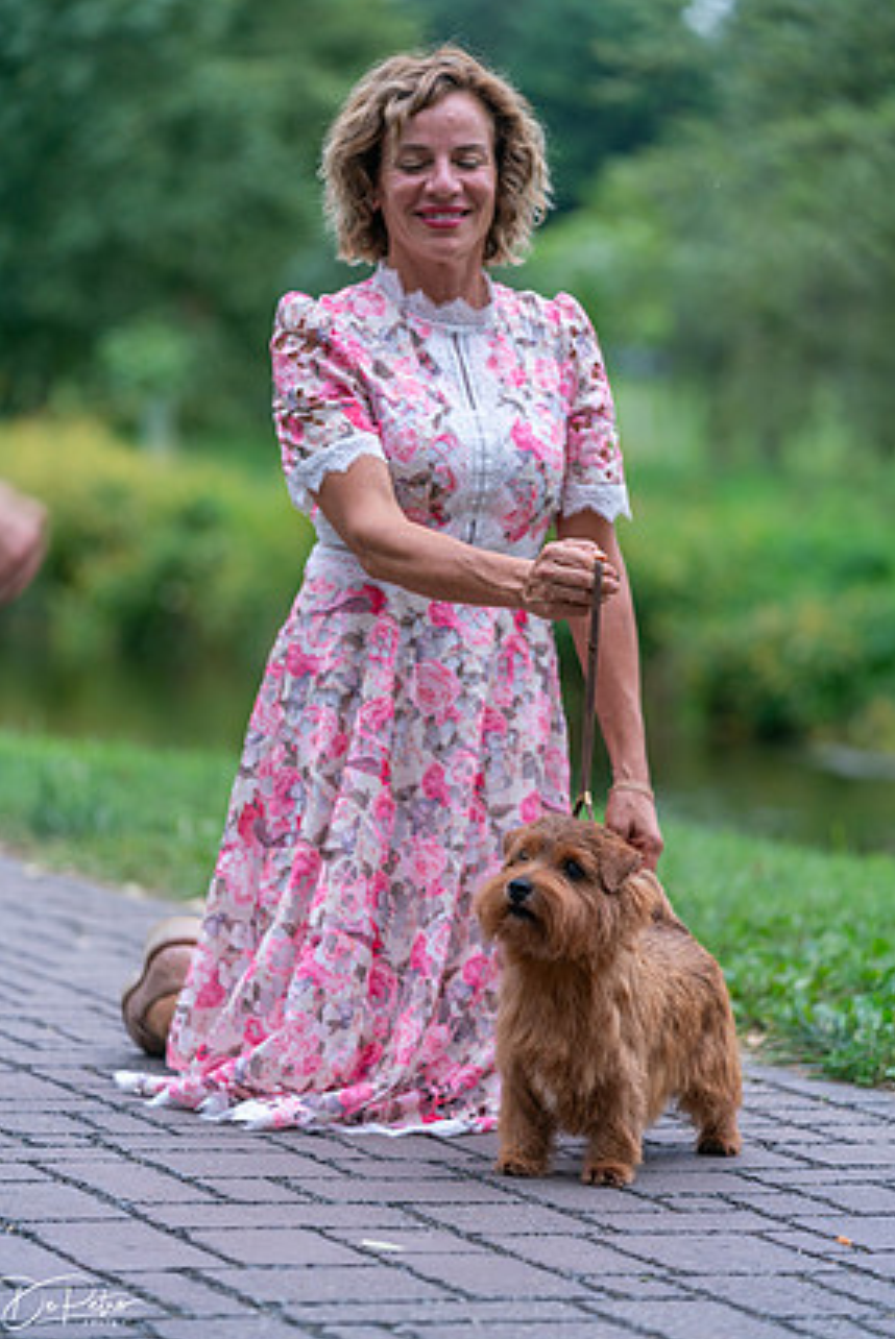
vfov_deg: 16.4
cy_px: 666
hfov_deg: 11.0
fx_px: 4654
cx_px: 441
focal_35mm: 125
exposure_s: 1/125
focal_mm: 119
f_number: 2.8
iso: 320
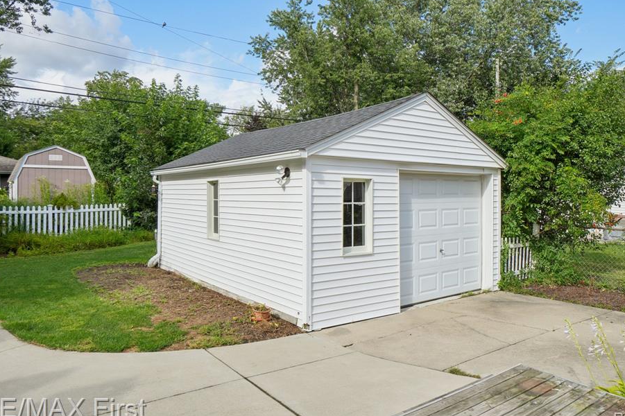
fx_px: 444
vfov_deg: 50.2
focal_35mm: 26
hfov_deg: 70.3
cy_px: 193
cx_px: 329
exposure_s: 1/350
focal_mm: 15
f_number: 8
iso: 100
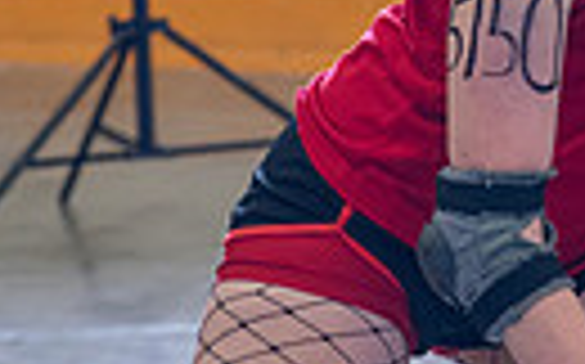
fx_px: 6133
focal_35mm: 385
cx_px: 770
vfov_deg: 3.4
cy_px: -167
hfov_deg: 5.4
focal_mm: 70
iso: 1250
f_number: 3.2
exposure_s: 1/640
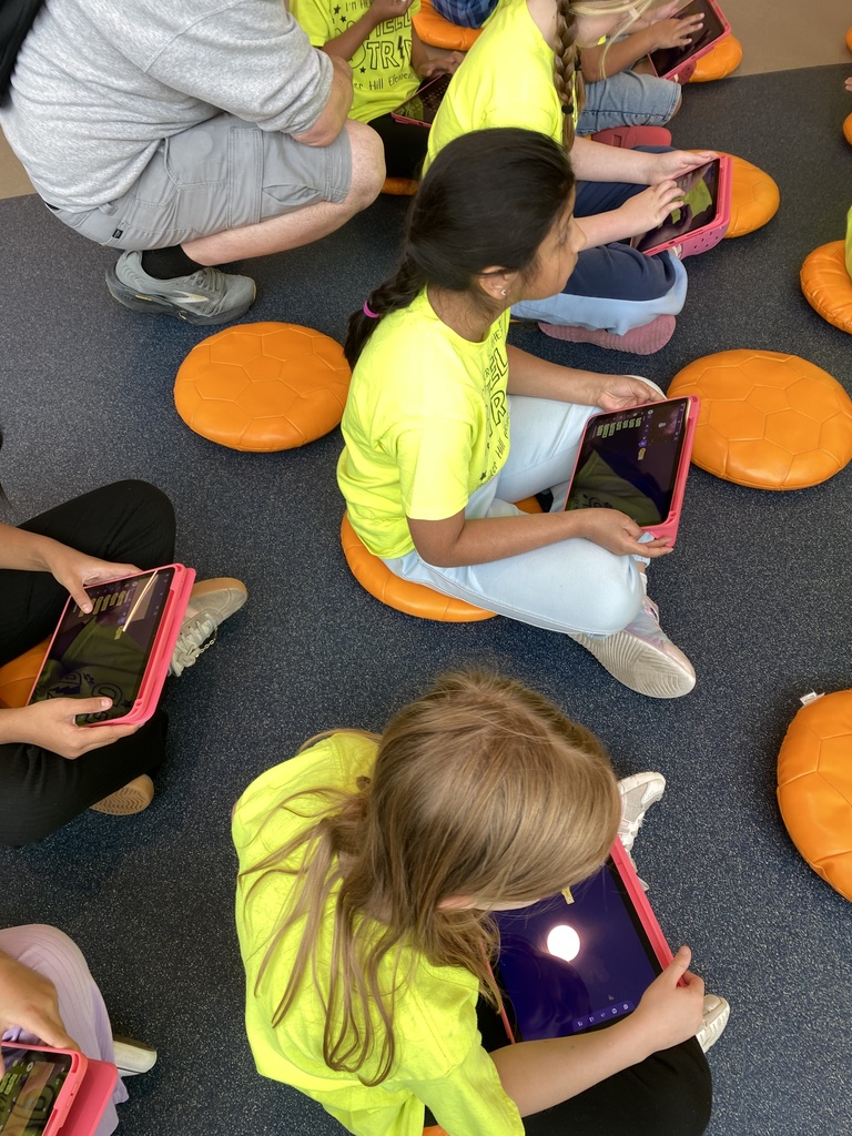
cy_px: 568
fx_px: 853
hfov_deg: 53.1
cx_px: 426
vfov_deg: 67.3
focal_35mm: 26
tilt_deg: -53.5
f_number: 1.8
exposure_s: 1/120
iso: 32
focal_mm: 4.25
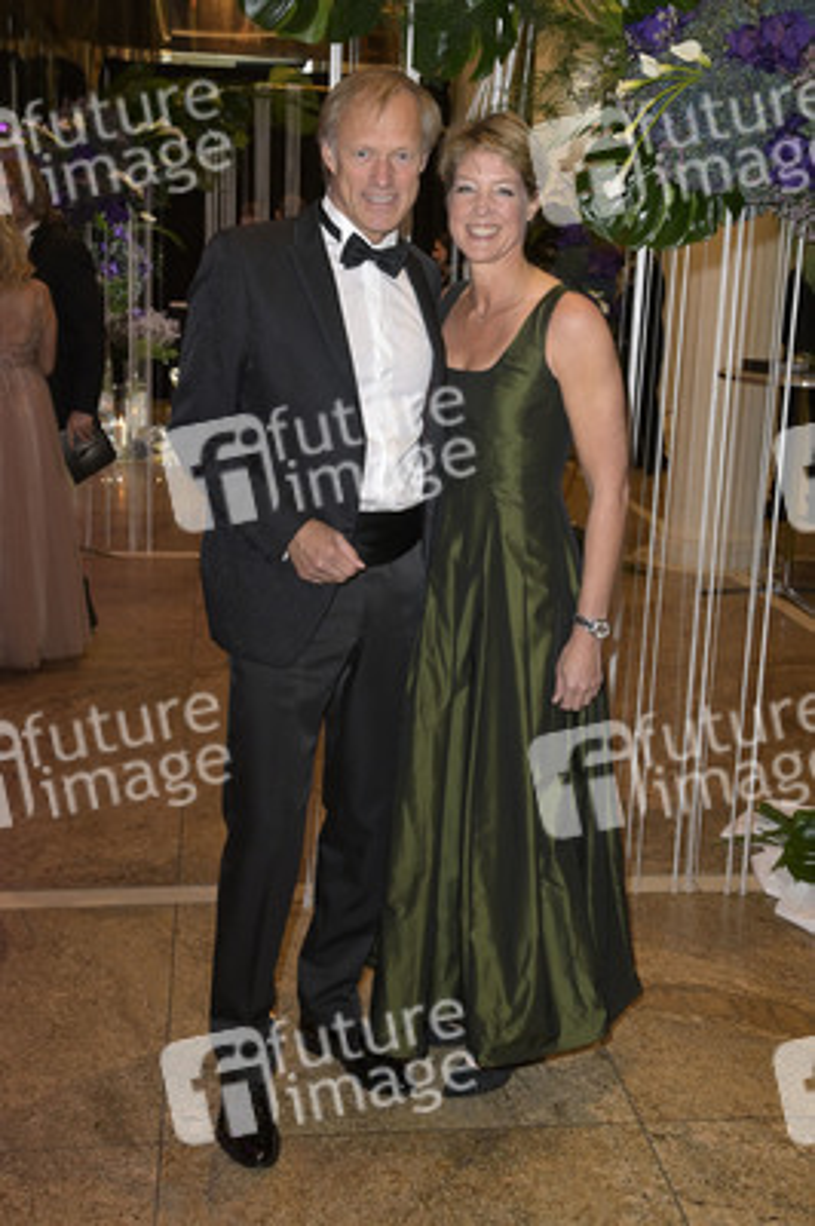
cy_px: 613
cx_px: 408
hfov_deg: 33.3
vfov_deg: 48.5
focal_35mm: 40
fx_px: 1361
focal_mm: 40
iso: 2500
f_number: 5.6
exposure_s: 1/80
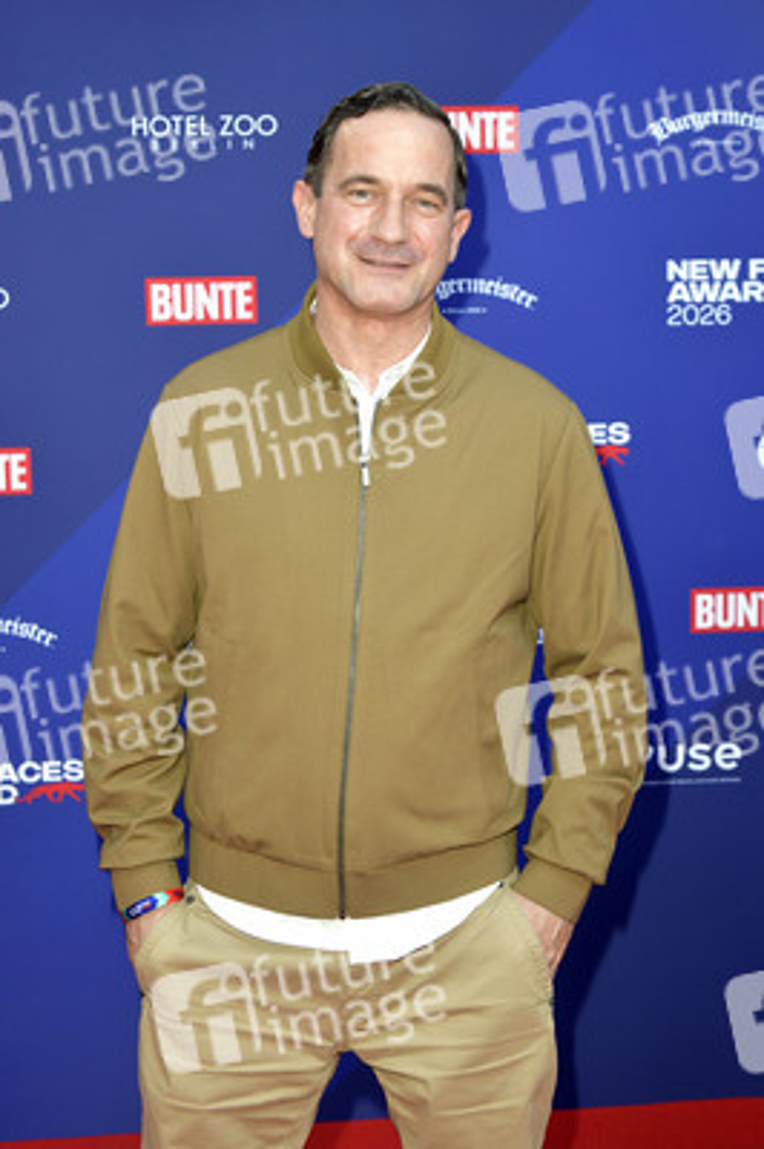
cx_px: 382
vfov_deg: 39.6
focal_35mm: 50
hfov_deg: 26.9
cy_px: 574
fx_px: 1594
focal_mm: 50
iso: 640
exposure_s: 1/200
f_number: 6.3
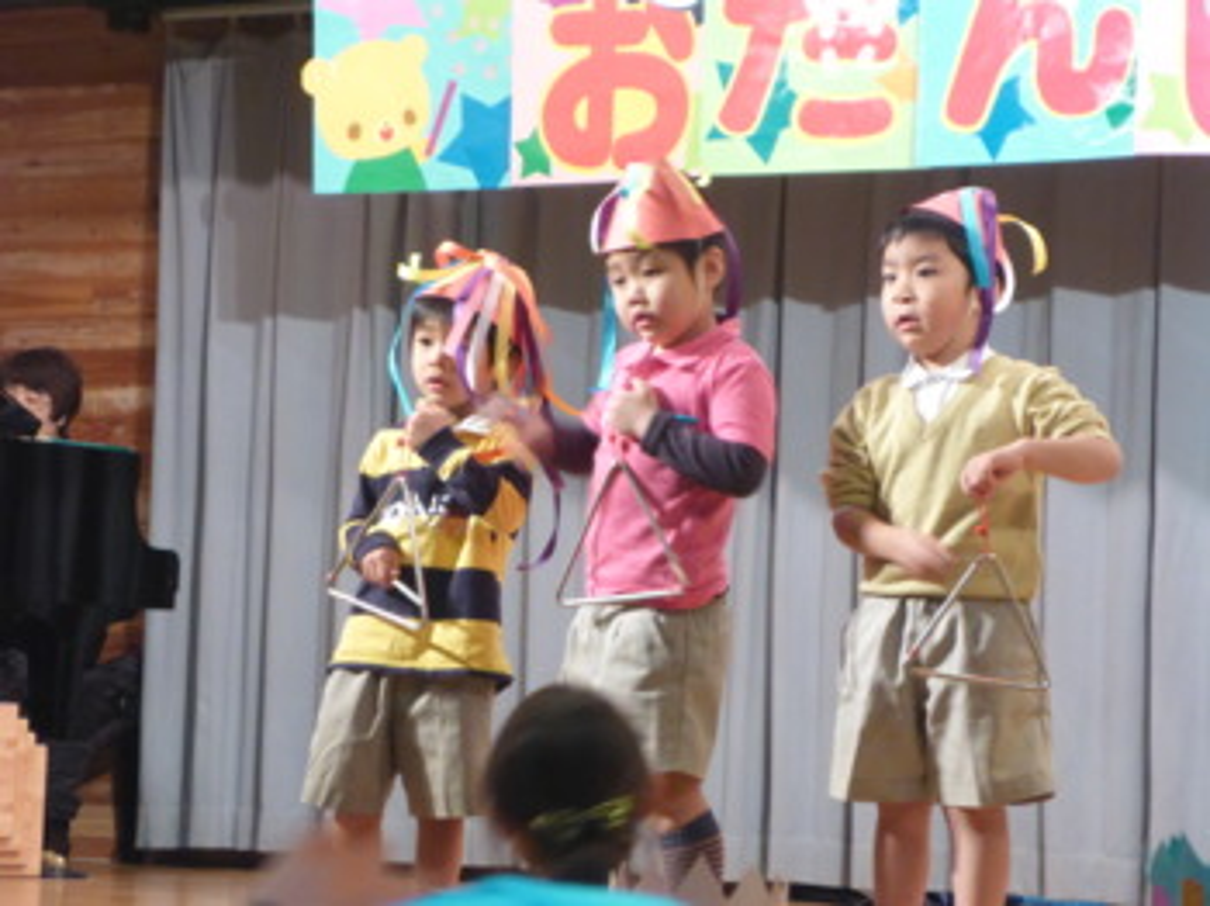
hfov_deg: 15.4
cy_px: 453
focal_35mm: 128
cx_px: 605
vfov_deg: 11.6
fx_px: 4471
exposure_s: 1/13
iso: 800
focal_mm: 22.8
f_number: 5.9
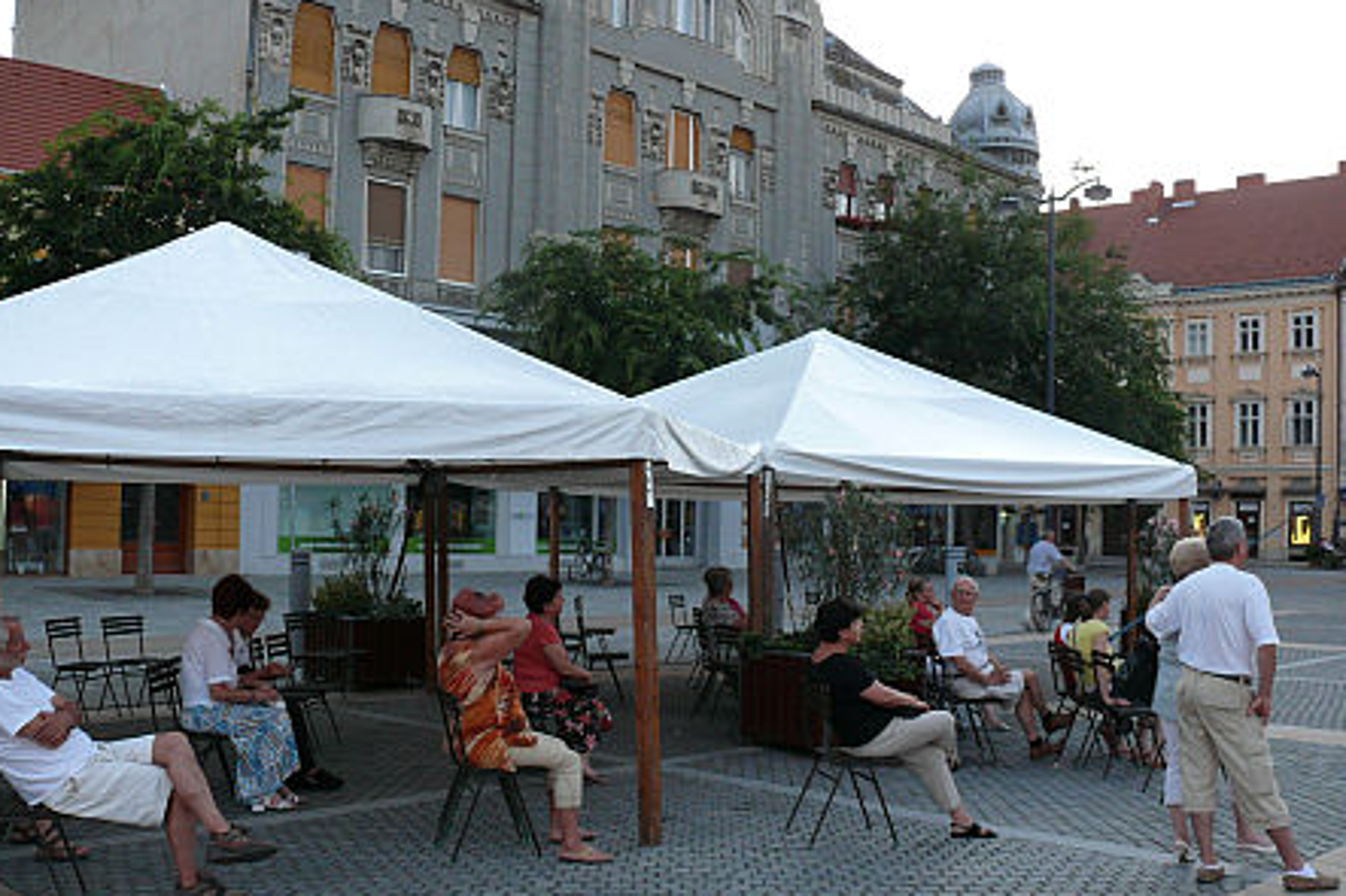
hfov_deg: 51.9
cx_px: 668
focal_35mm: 37
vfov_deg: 35.9
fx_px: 1383
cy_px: 504
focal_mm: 7.4
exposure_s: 1/15
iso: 200
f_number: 2.8
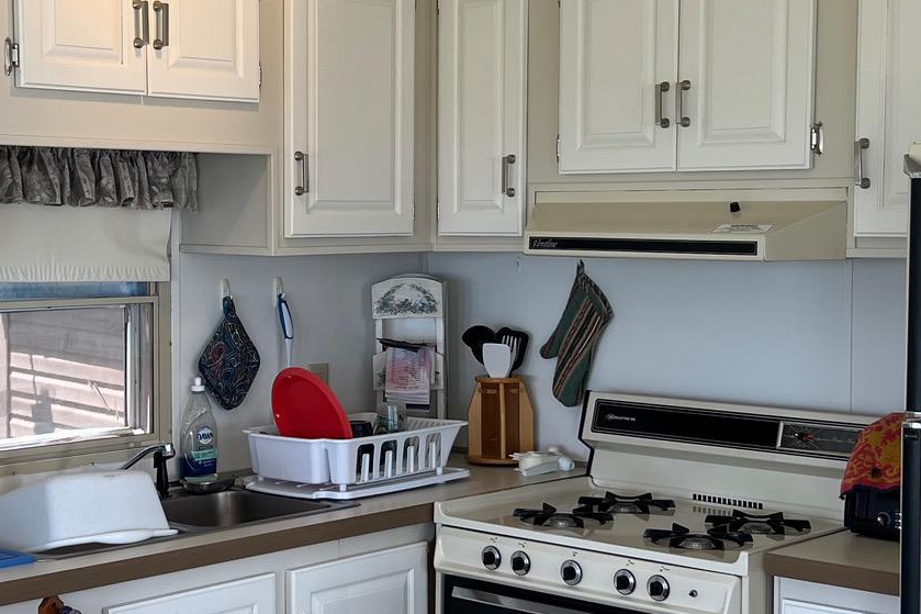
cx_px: 372
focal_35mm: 66
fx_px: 1688
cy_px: 317
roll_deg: +0.4
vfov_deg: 20.6
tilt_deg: -4.5
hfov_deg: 30.4
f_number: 1.5
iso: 40
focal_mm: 5.7
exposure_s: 1/202
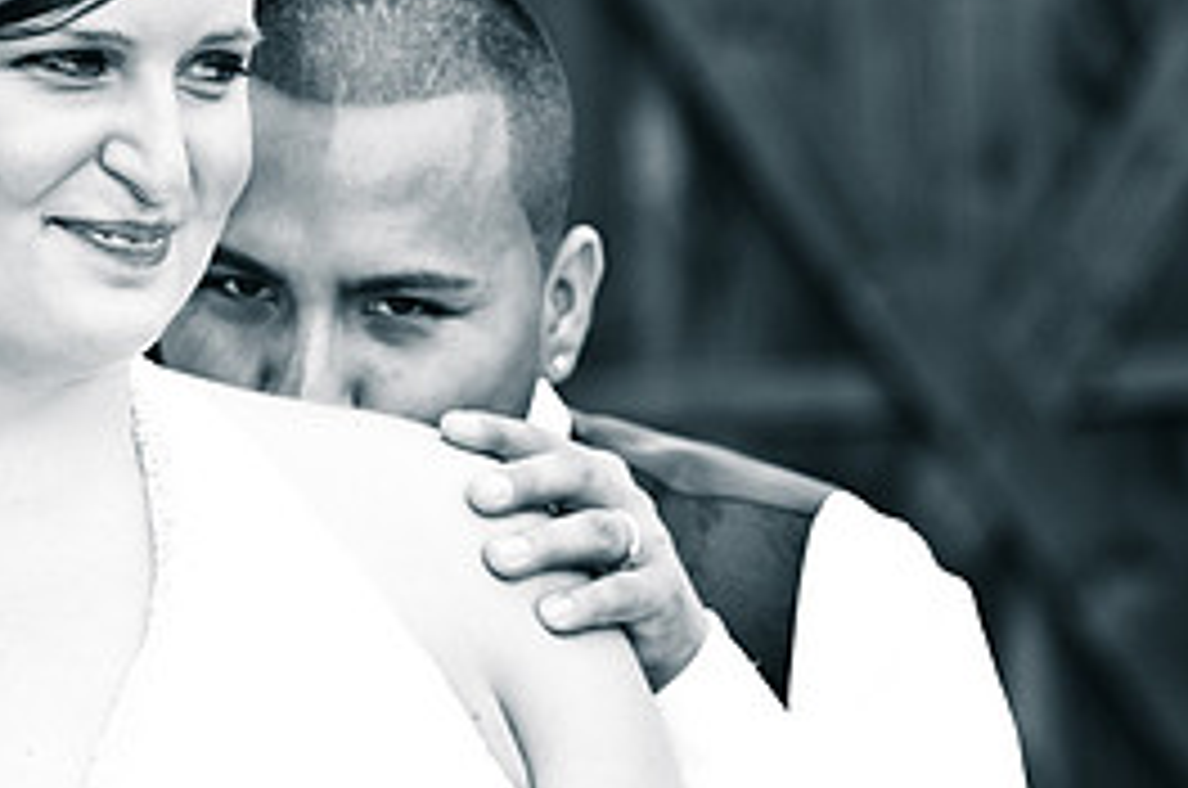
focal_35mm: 231
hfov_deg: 8.9
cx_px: 288
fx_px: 7609
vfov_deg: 5.9
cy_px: 362
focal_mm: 70
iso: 200
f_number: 2.8
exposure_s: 1/250
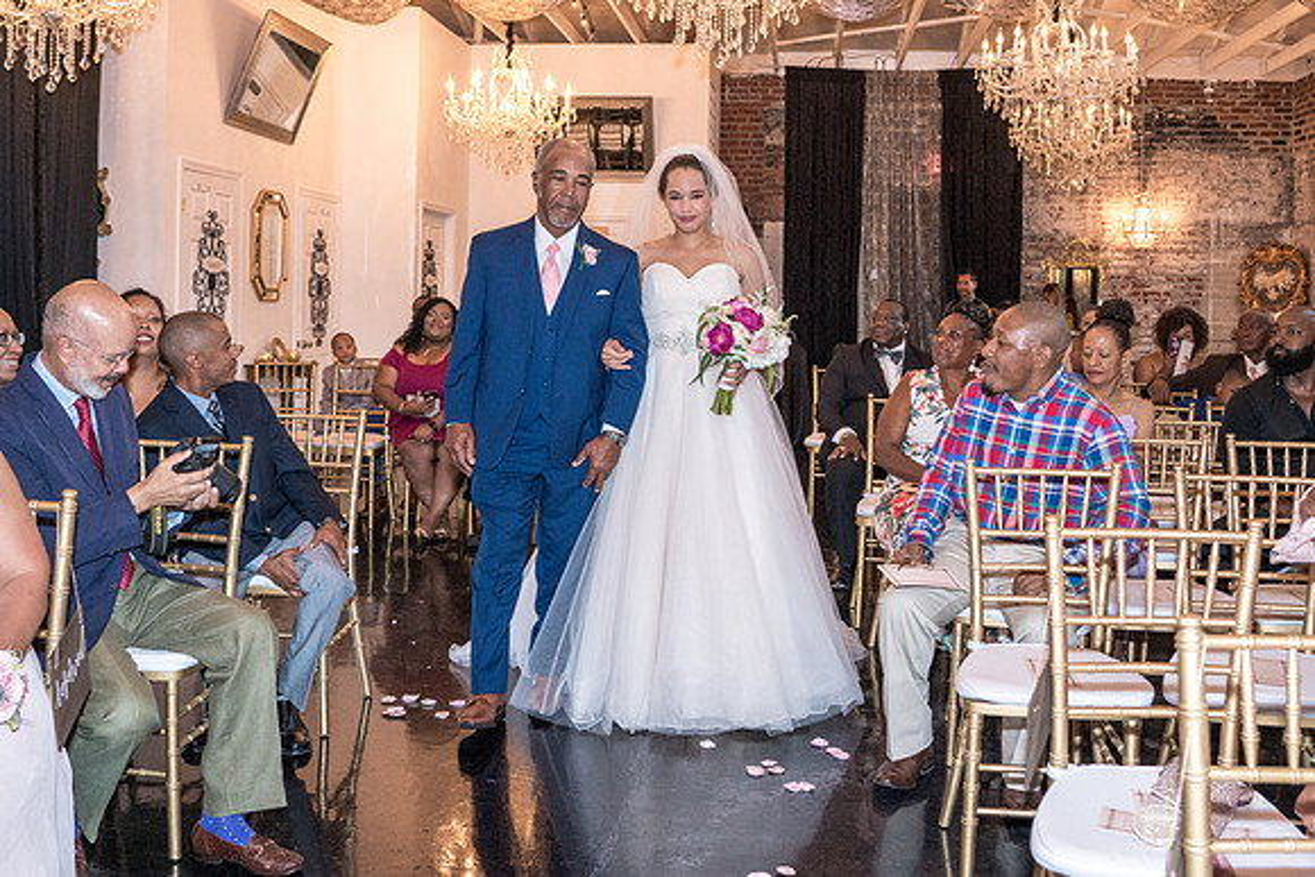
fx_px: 1256
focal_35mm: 34
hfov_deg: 55.2
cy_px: 352
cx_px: 693
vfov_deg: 38.4
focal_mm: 24
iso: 2000
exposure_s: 1/200
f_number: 4
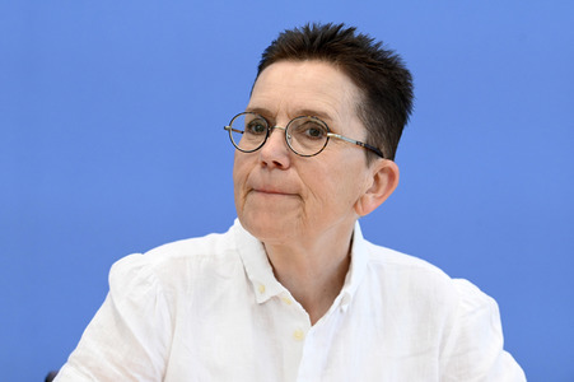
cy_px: 191
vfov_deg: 11.0
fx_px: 1992
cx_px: 287
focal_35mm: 125
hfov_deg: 16.4
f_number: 5.6
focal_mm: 125
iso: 4000
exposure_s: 1/640
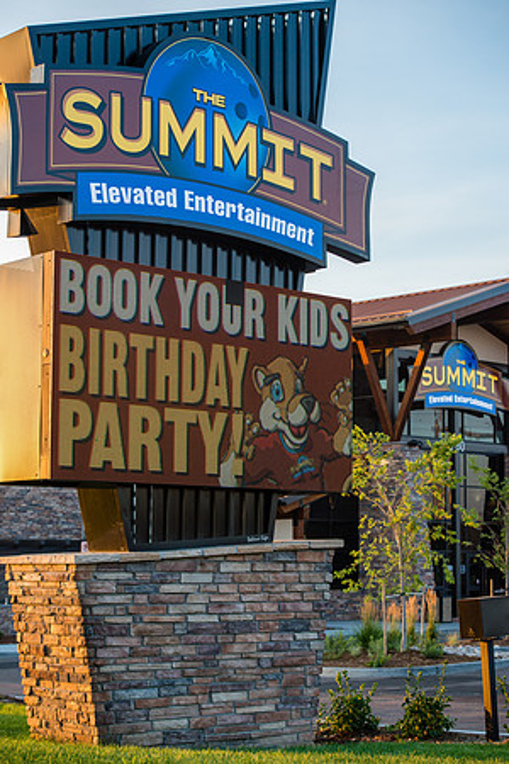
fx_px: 1484
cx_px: 254
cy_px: 382
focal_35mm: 70
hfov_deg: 19.5
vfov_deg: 28.8
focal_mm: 70
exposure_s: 1/320
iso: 800
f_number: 5
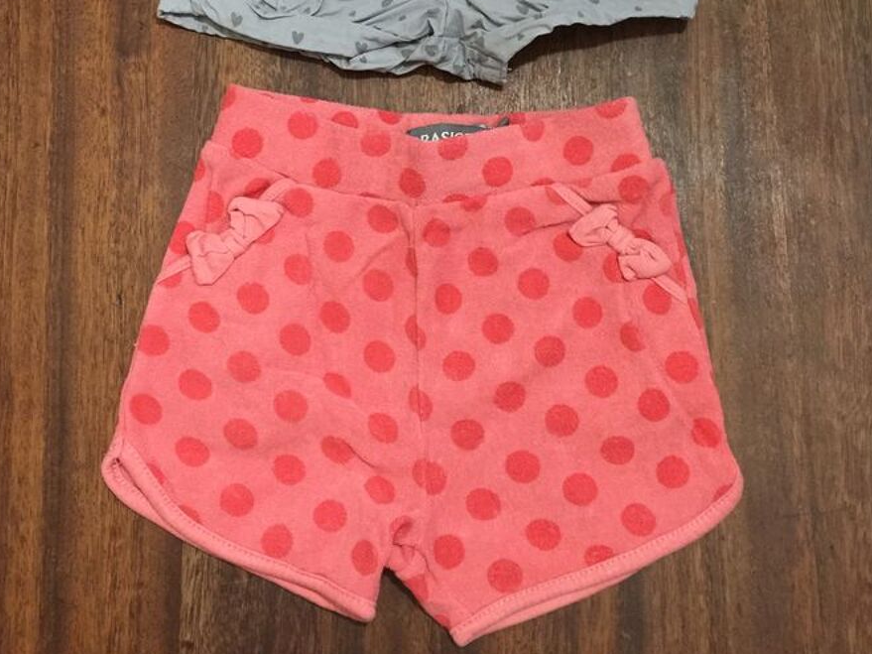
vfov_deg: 31.9
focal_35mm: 44
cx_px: 453
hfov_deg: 42.9
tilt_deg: -77.9
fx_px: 1108
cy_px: 122
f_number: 2.2
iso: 125
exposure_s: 1/8
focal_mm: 4.15
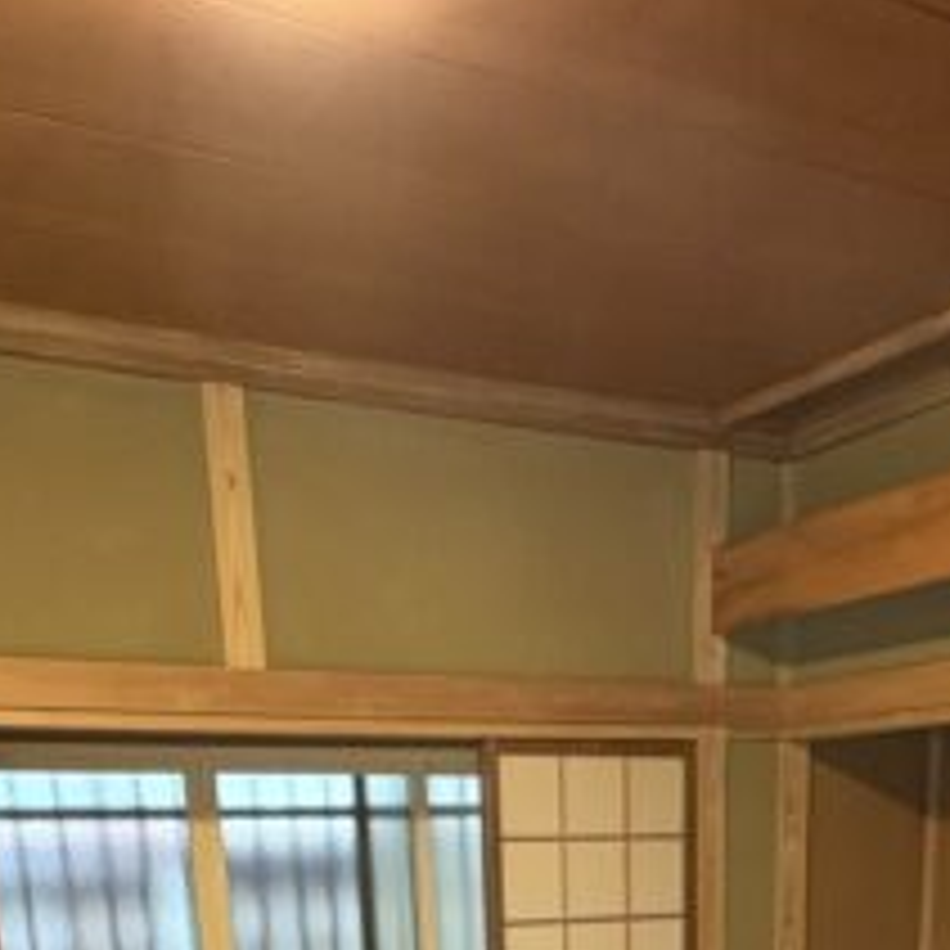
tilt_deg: -18.9
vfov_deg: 27.6
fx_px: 1459
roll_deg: +2.0
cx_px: 590
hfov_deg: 35.9
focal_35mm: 47
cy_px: 1337
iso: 320
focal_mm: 2.22
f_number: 2.2
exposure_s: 1/60
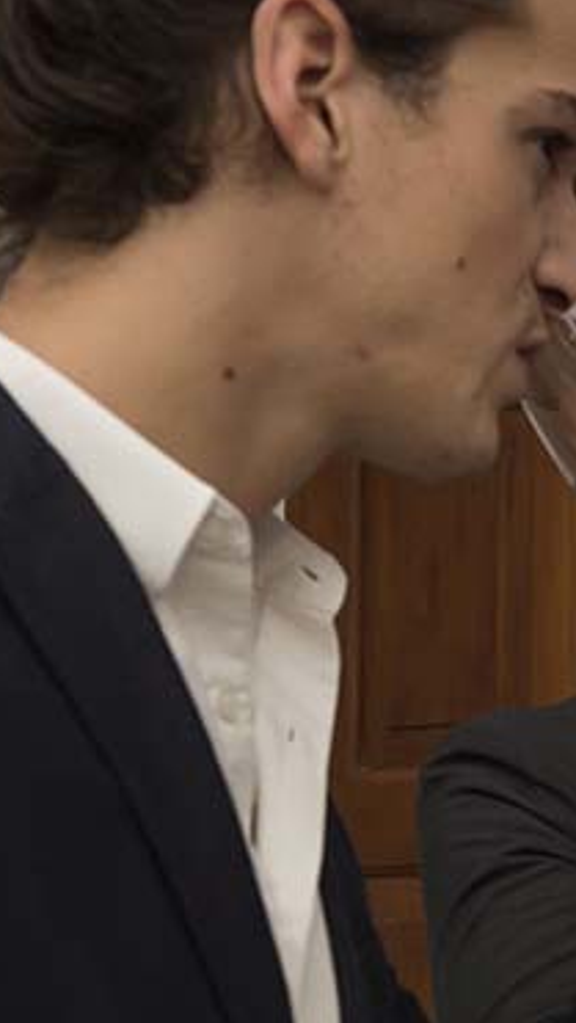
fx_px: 2495
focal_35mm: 92
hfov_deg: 11.8
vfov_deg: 22.8
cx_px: 1155
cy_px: 829
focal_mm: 34
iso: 800
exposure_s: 1/60
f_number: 5.6
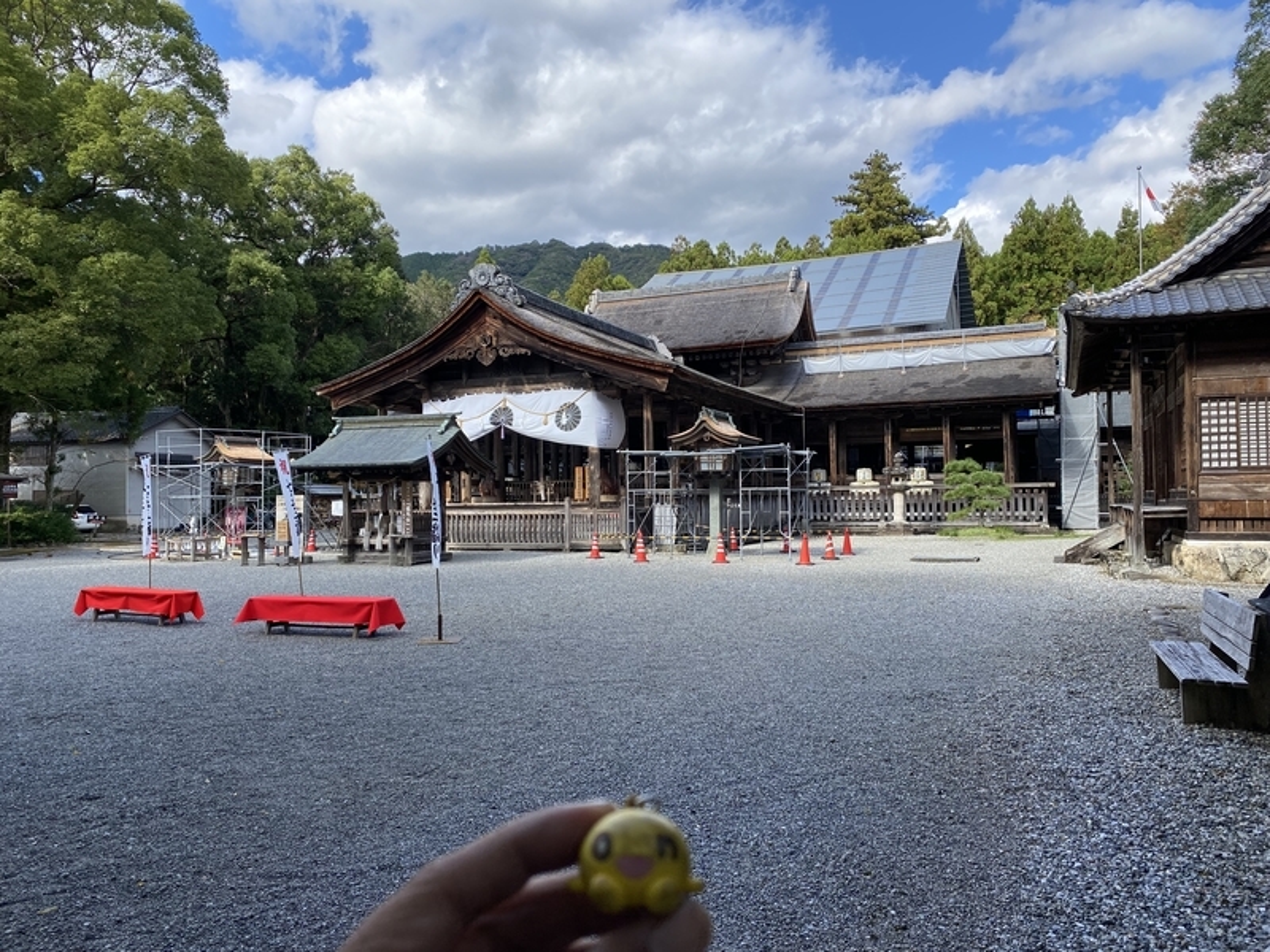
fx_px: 954
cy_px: 476
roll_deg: +0.0
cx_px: 635
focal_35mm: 26
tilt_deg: +1.6
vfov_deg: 53.1
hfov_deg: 67.3
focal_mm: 4.25
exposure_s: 1/1082
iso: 32
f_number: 1.8
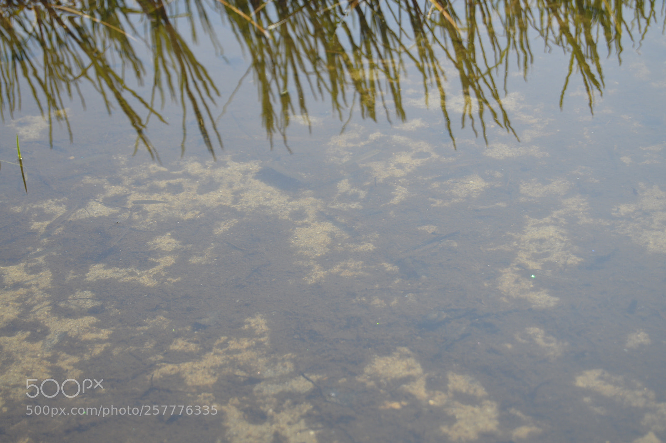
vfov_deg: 16.5
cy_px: 222
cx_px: 333
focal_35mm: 82
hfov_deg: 24.6
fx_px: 1525
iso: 100
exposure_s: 1/200
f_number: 7.1
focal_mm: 55
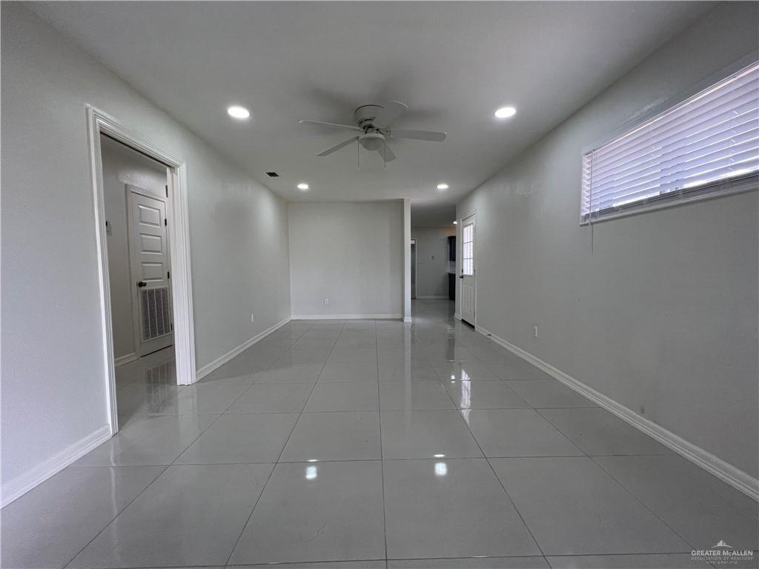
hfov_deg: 106.2
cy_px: 284
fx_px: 285
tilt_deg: -2.1
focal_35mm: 13
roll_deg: +1.2
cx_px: 380
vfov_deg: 89.9
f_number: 1.8
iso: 80
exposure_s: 1/122
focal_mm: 1.57
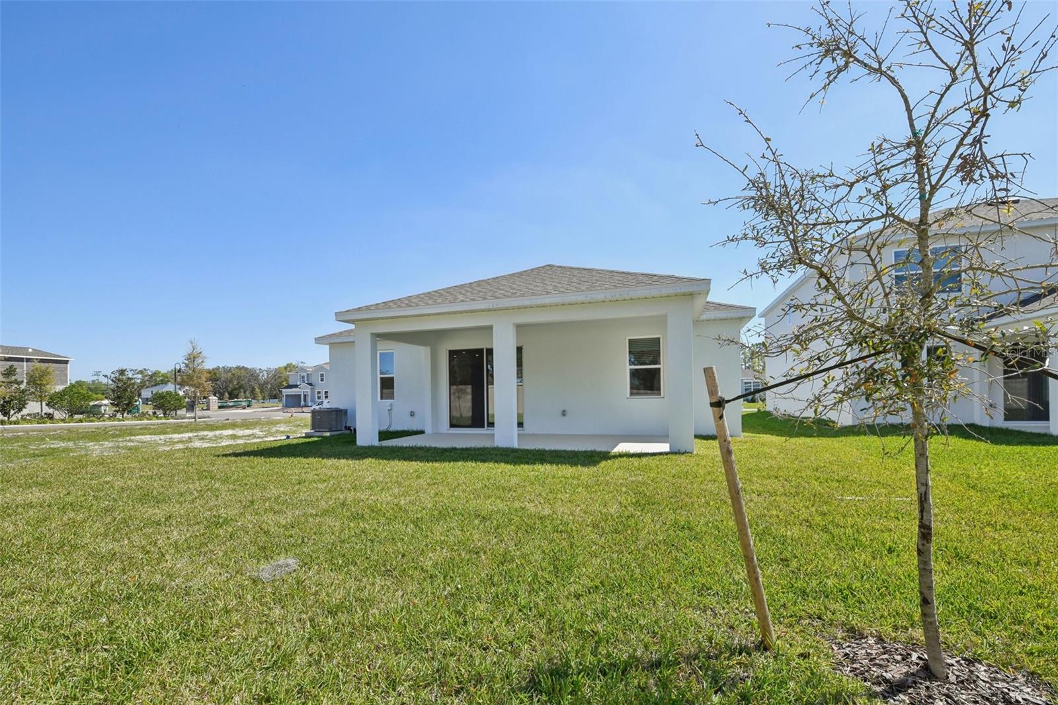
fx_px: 411
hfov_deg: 104.3
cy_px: 352
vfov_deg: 81.2
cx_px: 529
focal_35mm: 14
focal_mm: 14
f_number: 8
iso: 400
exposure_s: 1/800
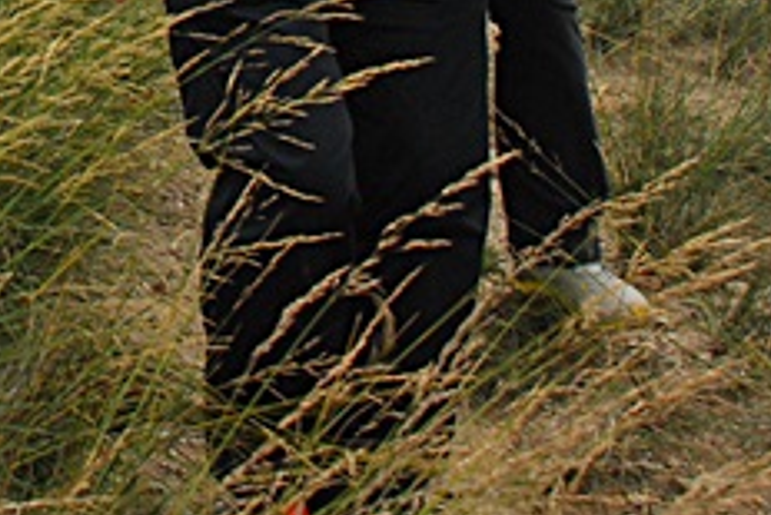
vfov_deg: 11.3
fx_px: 2443
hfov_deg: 16.8
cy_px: -369
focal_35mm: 114
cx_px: -276
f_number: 6.3
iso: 400
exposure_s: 1/500
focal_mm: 22
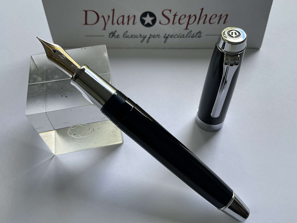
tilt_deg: -55.9
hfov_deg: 60.0
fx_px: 257
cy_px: 112
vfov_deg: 46.8
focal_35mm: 30
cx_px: 149
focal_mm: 3
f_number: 1.8
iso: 25
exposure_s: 1/122
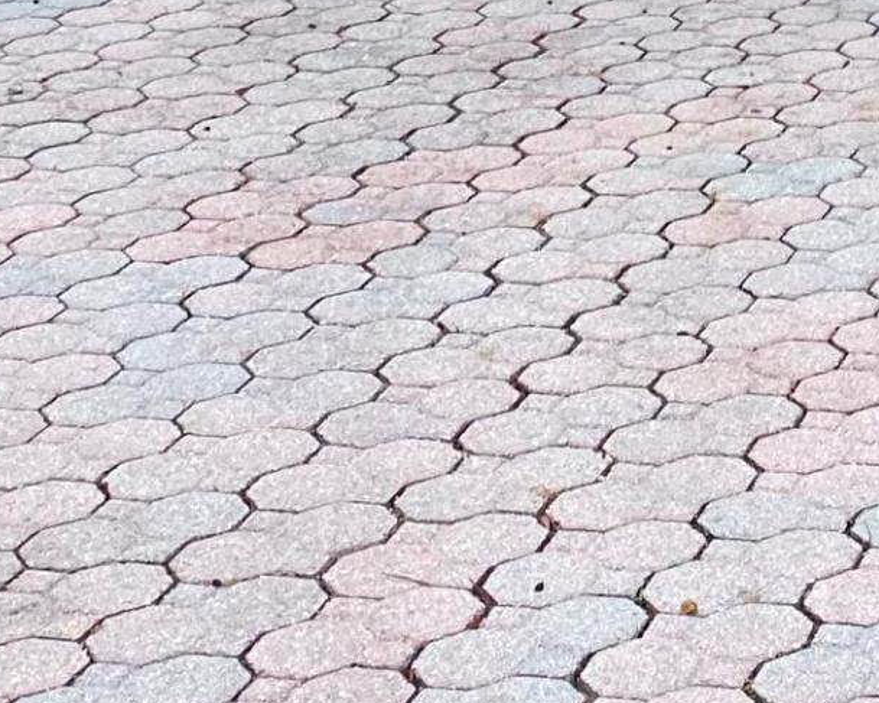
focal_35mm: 120
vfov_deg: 11.4
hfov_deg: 15.1
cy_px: -780
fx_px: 3121
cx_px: 1230
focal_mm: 4.25
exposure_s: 1/1346
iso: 32
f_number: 1.8
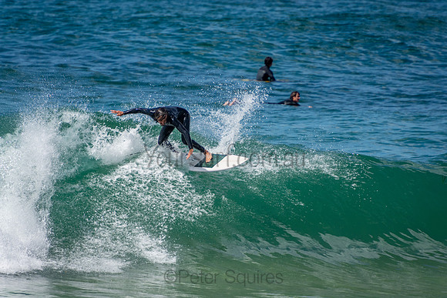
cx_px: 224
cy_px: 149
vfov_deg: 2.3
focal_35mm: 600
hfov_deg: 3.4
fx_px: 7451
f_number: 5.6
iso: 320
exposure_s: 1/2000
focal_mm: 400
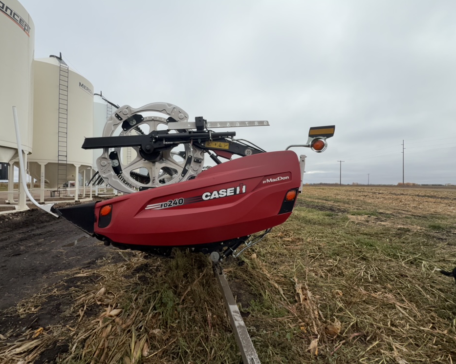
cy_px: 181
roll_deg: -3.0
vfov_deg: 84.0
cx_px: 214
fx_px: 202
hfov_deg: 96.7
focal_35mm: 15
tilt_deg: -1.4
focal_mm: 2.22
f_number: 2.2
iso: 20
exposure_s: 1/736
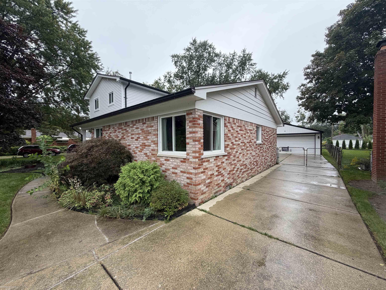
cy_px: 145
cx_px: 193
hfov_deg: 102.1
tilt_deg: -1.1
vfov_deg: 85.7
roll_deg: +0.6
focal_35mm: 14
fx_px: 156
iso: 64
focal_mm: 2.22
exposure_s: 1/502
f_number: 2.2
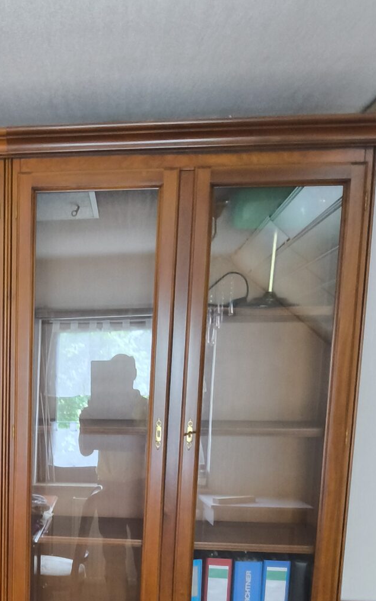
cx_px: -5
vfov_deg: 40.0
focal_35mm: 47
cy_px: 521
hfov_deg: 25.9
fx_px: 771
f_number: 2
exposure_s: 1/50
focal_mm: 3.08
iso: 500
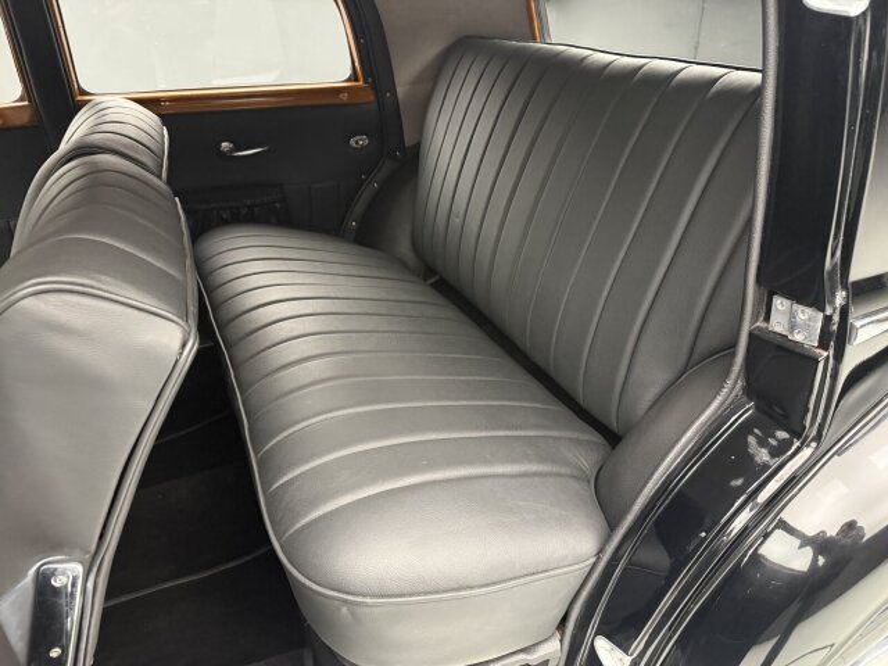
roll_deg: +2.2
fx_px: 616
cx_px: 444
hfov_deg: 71.6
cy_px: 333
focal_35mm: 24
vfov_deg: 56.8
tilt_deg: -28.9
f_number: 1.78
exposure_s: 1/39
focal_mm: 6.76
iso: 1000
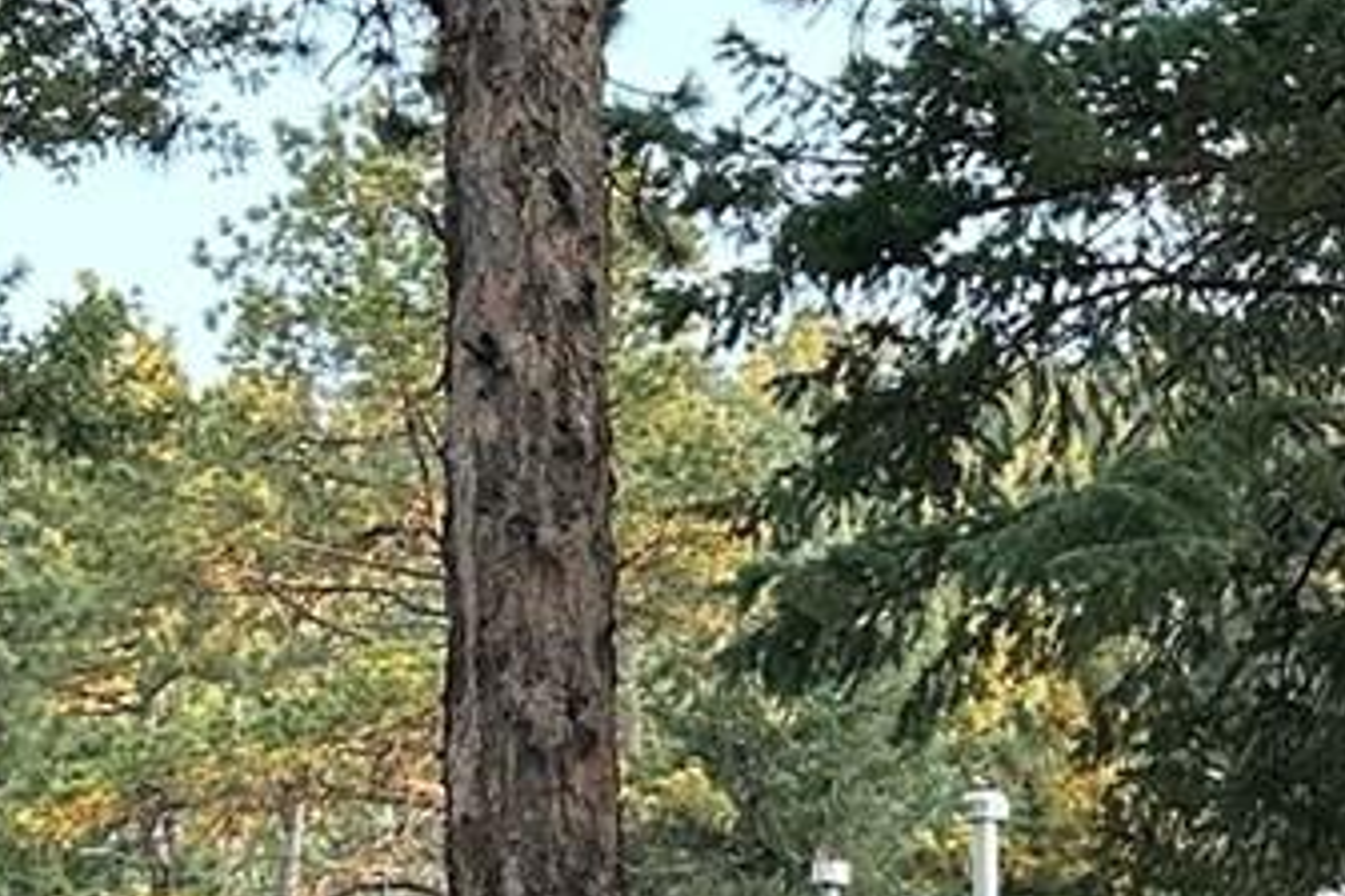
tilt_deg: +8.9
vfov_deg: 11.3
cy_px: 1004
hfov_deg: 16.1
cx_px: 1865
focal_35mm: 119
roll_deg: +1.1
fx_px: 4446
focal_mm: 6.86
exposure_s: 1/121
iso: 125
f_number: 1.78
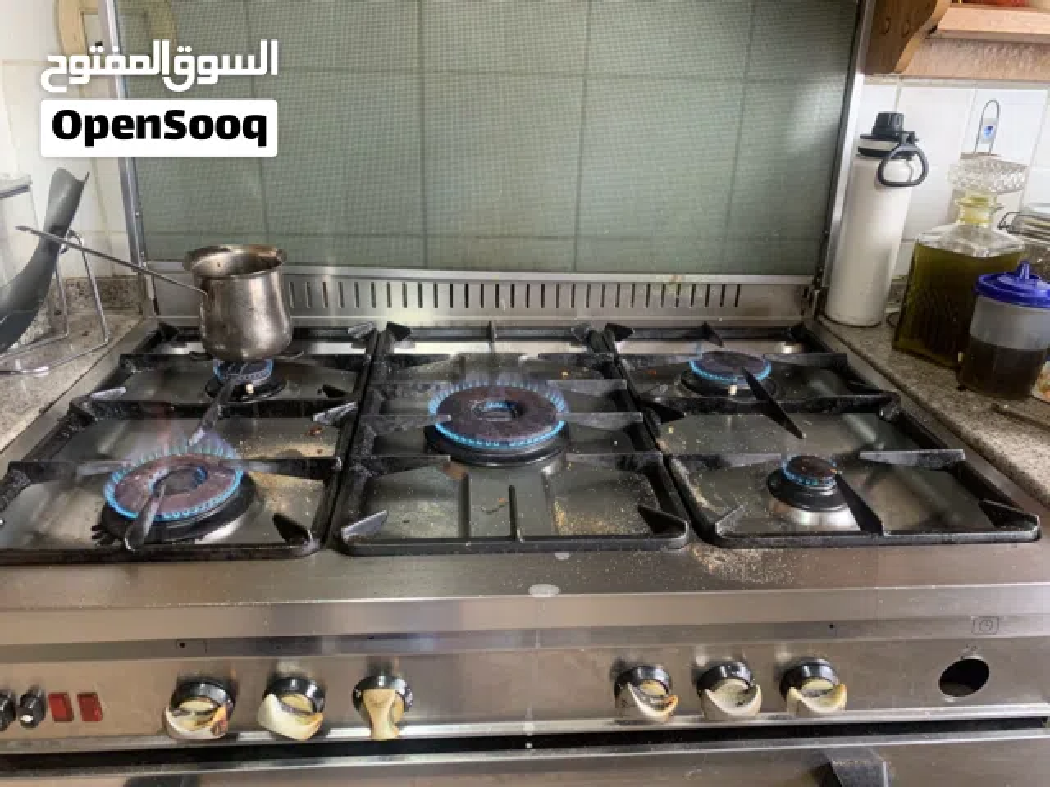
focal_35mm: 26
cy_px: 394
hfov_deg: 67.3
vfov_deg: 53.1
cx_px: 525
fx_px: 789
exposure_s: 1/60
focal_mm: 4.25
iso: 400
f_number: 1.8
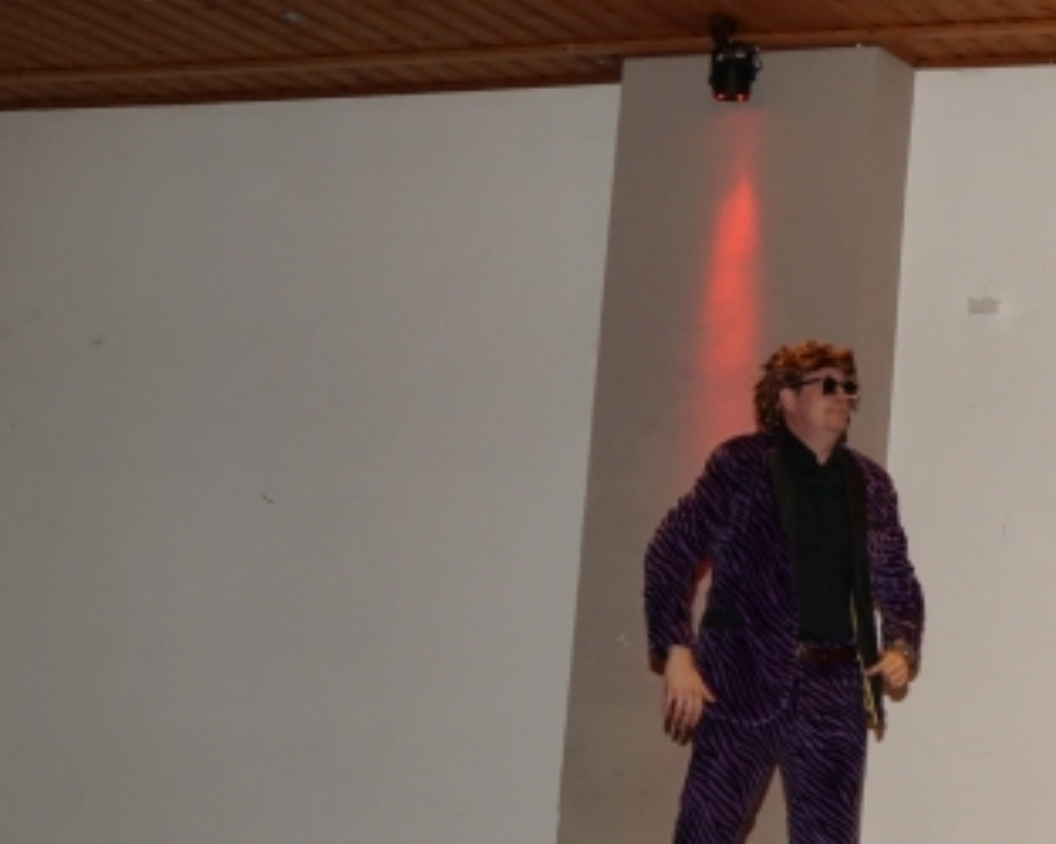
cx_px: 1633
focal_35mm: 90
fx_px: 2811
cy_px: 511
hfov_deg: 18.6
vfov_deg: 17.0
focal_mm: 20
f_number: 4
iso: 400
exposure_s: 1/160
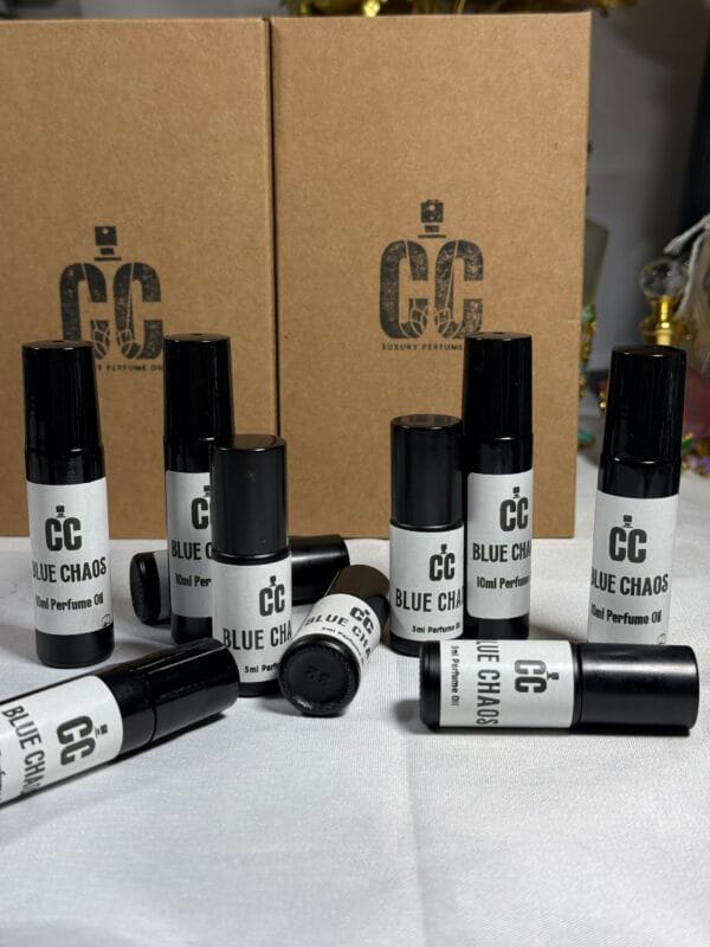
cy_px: 474
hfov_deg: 30.3
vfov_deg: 39.7
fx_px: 1313
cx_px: 355
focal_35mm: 48
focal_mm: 6.76
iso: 125
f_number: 1.78
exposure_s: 1/242
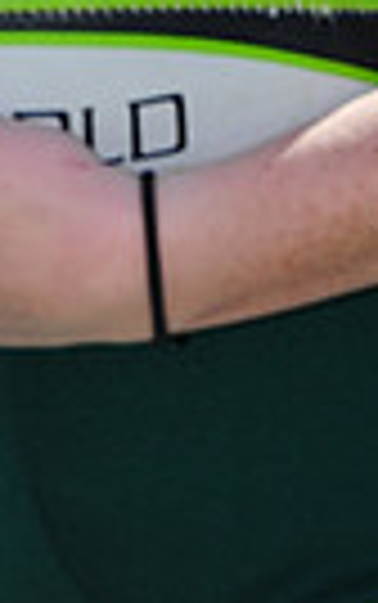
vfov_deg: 2.4
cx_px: 189
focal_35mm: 883
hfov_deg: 1.5
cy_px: -630
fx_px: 14523
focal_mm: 200
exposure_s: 1/1000
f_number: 4.5
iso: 200
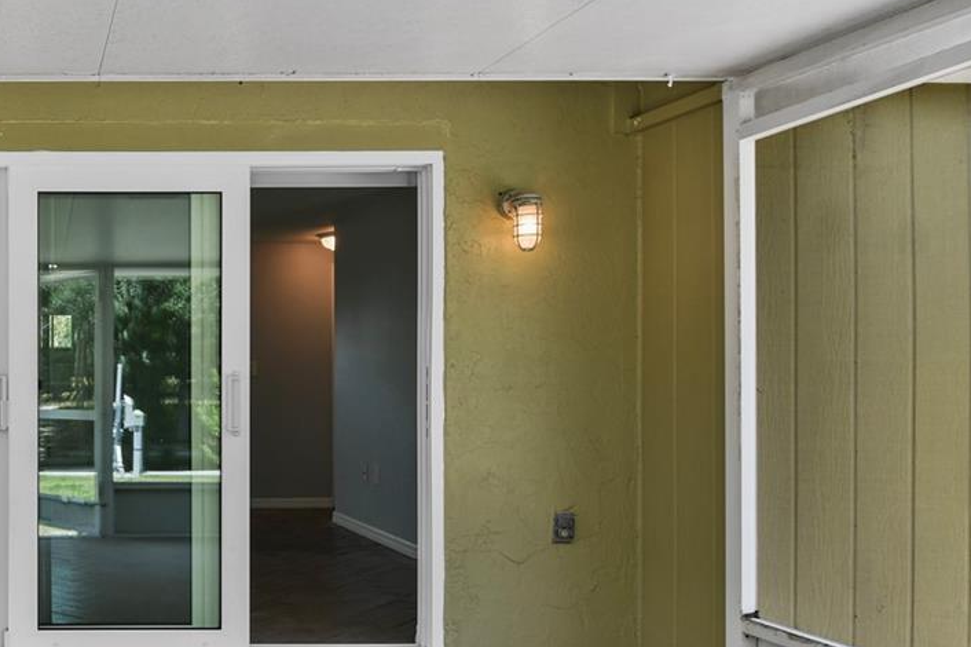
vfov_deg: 38.7
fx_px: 917
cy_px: 391
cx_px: 51
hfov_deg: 48.3
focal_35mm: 34
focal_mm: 10
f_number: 7.1
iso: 100
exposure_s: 1/15
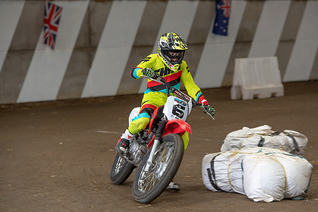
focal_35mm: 138
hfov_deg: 14.8
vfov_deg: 9.9
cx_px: 177
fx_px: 1223
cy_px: 113
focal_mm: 122
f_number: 3.5
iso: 720
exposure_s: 1/125
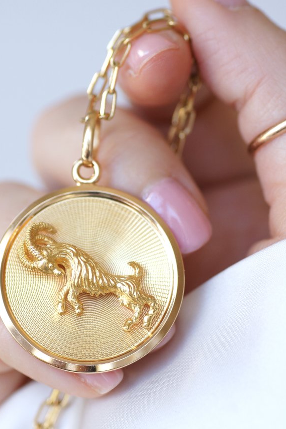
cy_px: 250
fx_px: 1740
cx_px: 93
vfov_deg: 14.1
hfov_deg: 9.4
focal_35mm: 146
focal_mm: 70
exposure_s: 1/125
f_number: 3.2
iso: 200
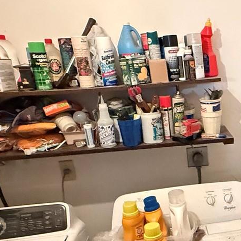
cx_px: 232
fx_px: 339
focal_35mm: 43
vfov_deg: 38.5
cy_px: 170
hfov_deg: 36.0
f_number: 2.2
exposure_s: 1/60
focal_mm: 2.22
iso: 1000
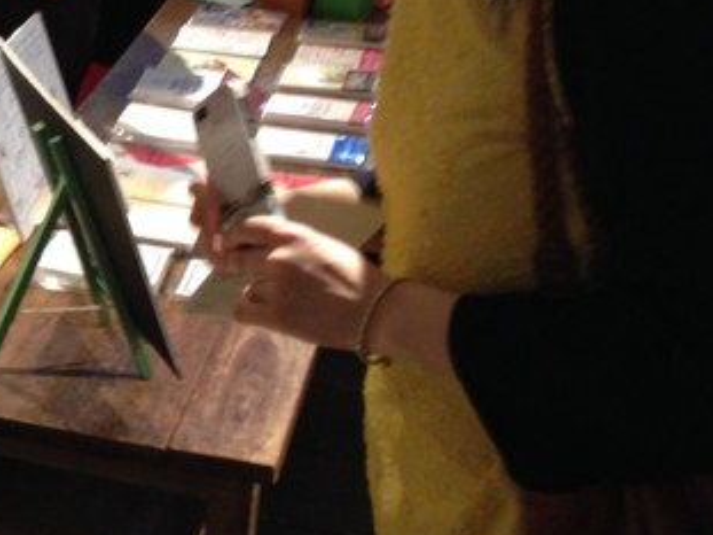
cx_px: -71
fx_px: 1750
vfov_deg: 17.3
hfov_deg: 21.8
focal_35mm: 85
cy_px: 149
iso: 250
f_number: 2.4
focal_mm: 4.12
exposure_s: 1/20
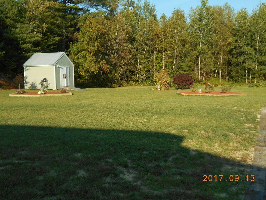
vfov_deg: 33.6
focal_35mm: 43
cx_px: 133
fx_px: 330
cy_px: 100
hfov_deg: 43.9
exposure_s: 1/500
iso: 80
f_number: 4.2
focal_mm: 7.7
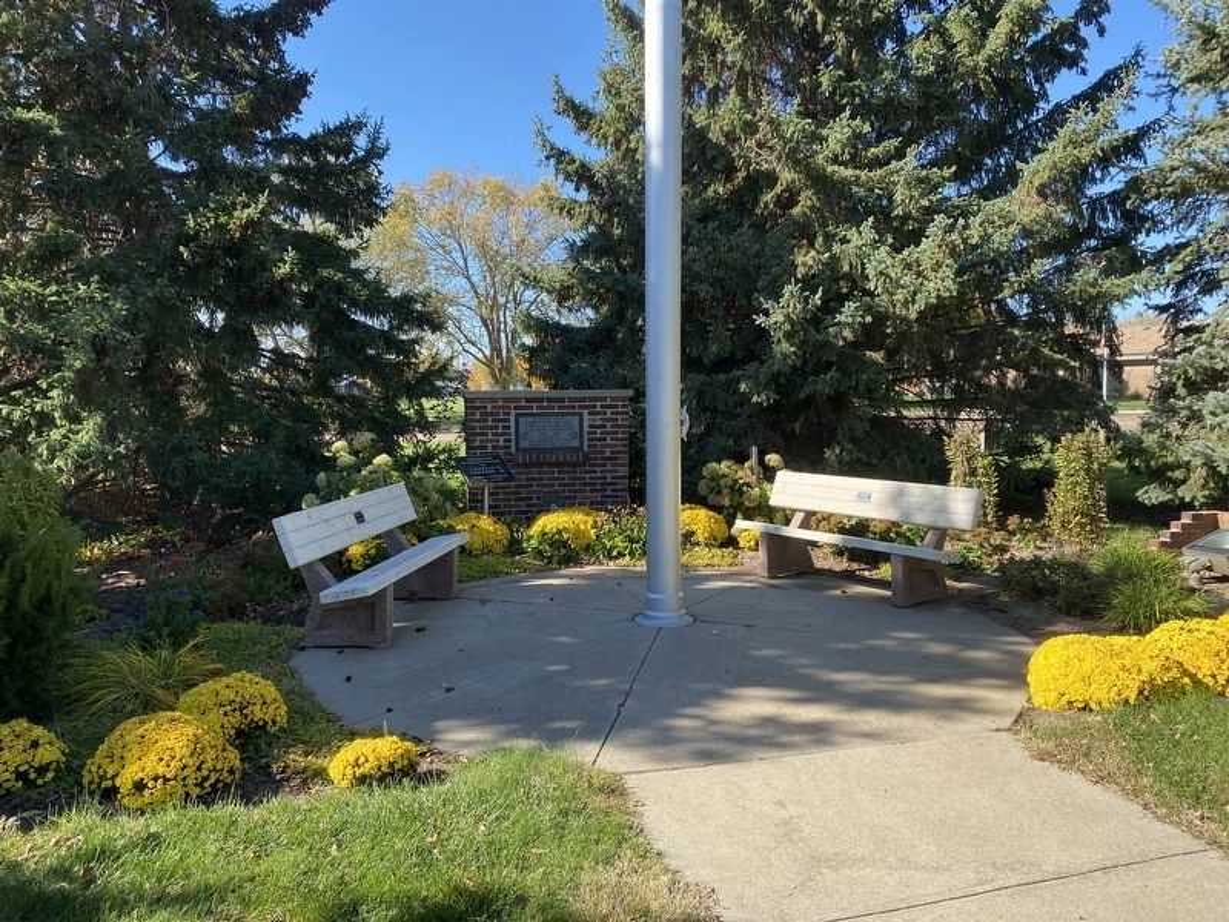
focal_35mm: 26
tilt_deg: -2.2
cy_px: 461
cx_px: 614
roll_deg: +0.5
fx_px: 923
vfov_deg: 53.1
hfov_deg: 67.3
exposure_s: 1/839
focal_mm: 4.25
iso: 32
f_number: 1.8
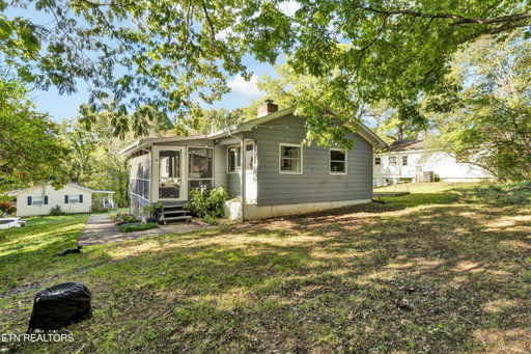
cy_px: 177
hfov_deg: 91.0
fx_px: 261
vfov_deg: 68.2
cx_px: 266
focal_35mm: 18
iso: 100
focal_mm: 11.8
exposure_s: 1/50
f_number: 8
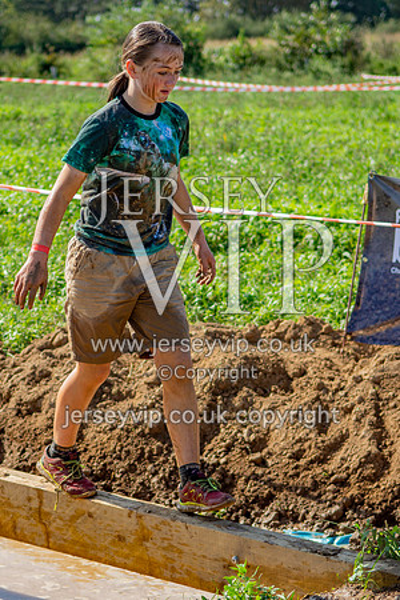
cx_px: 146
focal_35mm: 121
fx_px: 2013
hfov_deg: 11.3
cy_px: 278
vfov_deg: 16.9
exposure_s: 1/2000
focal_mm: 50
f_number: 3.2
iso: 100
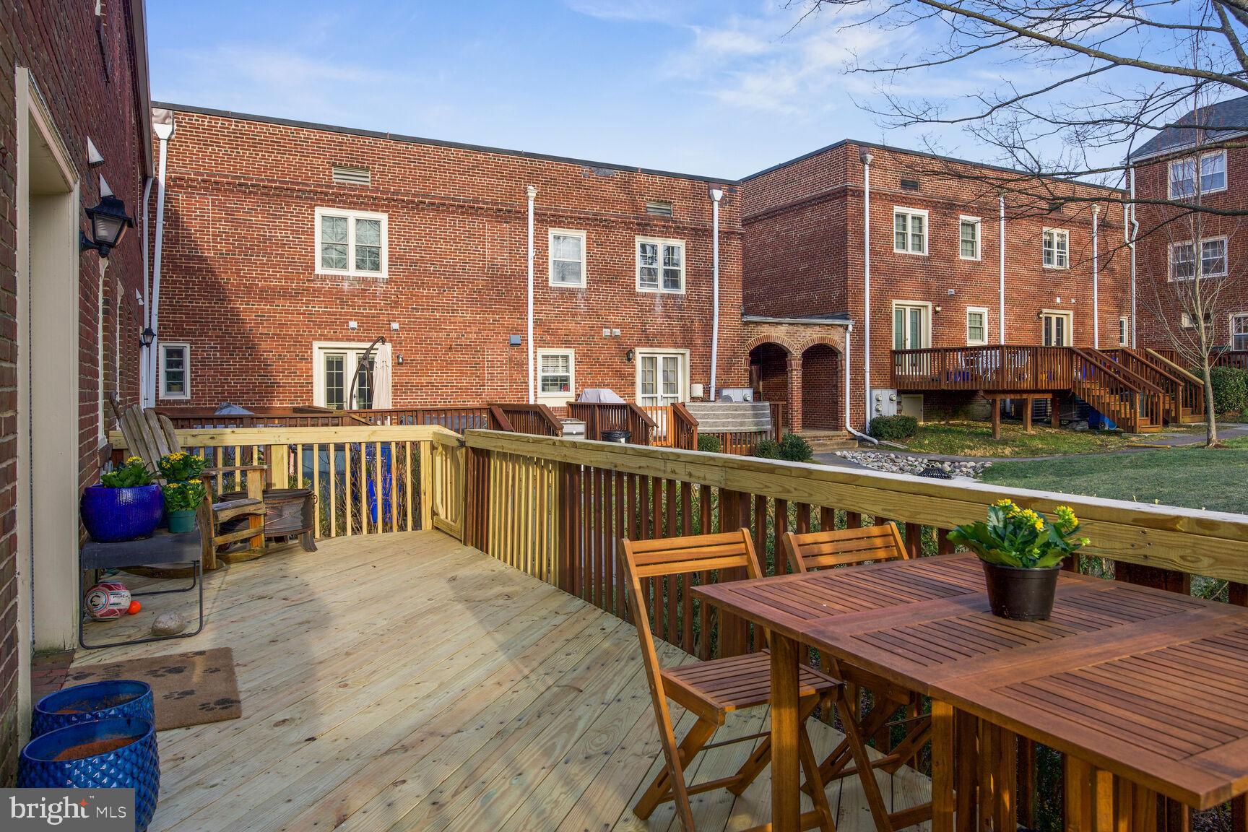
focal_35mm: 23
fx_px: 797
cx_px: 624
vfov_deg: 55.1
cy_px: 416
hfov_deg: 76.1
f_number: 8
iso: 200
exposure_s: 1/200
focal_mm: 23
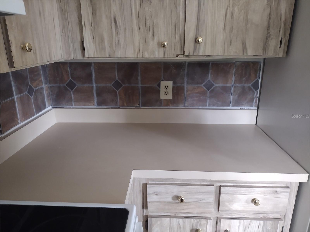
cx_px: 155
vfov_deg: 51.4
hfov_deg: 65.3
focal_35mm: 27
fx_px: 242
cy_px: 116
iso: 1028
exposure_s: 1/24
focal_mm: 4.71
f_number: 1.7
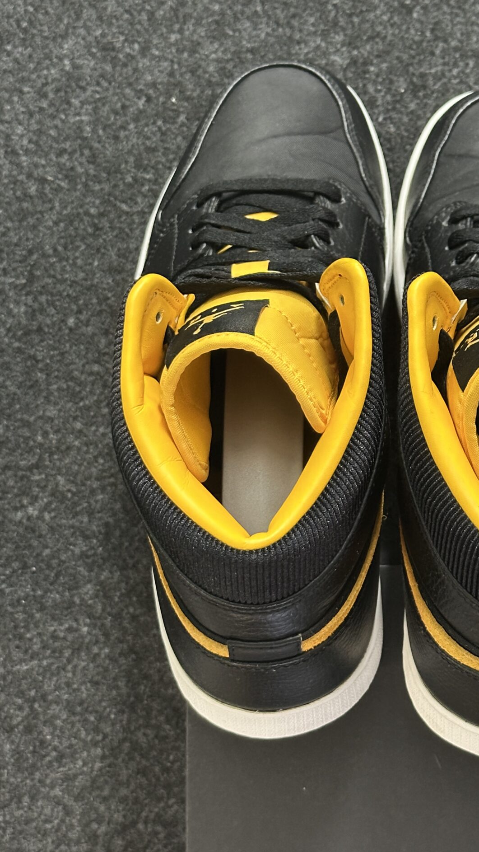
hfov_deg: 16.9
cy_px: 380
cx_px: 375
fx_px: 1603
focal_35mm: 71
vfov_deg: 29.7
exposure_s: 1/25
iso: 400
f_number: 1.78
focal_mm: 6.86
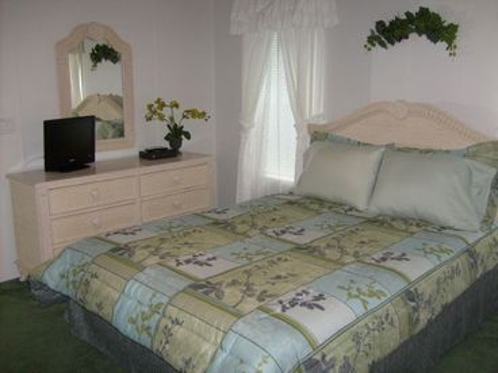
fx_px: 504
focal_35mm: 35
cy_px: 186
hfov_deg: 52.6
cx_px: 249
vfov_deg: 40.7
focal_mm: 5.8
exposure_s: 1/45
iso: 100
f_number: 2.8
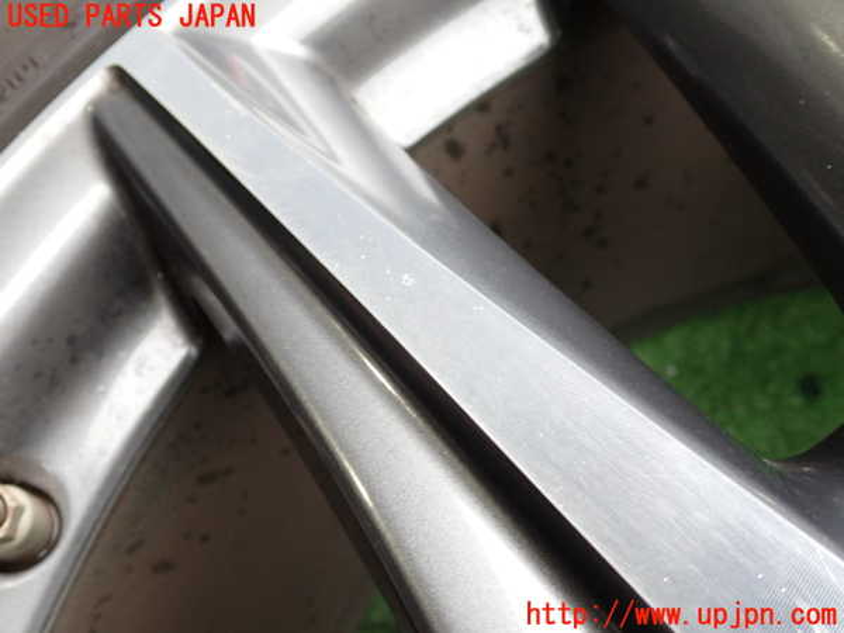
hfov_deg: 51.4
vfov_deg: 39.7
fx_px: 878
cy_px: 316
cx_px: 422
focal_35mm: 36
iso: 200
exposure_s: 1/80
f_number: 2.5
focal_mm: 6.37
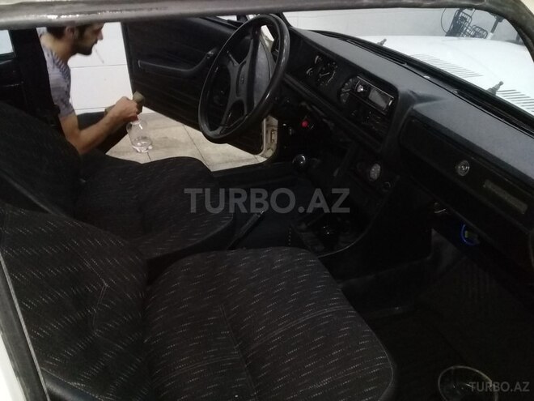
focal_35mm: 31
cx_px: 267
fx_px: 478
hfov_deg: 58.4
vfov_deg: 45.4
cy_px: 200
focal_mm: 3.3
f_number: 2.2
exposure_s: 1/17
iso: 500
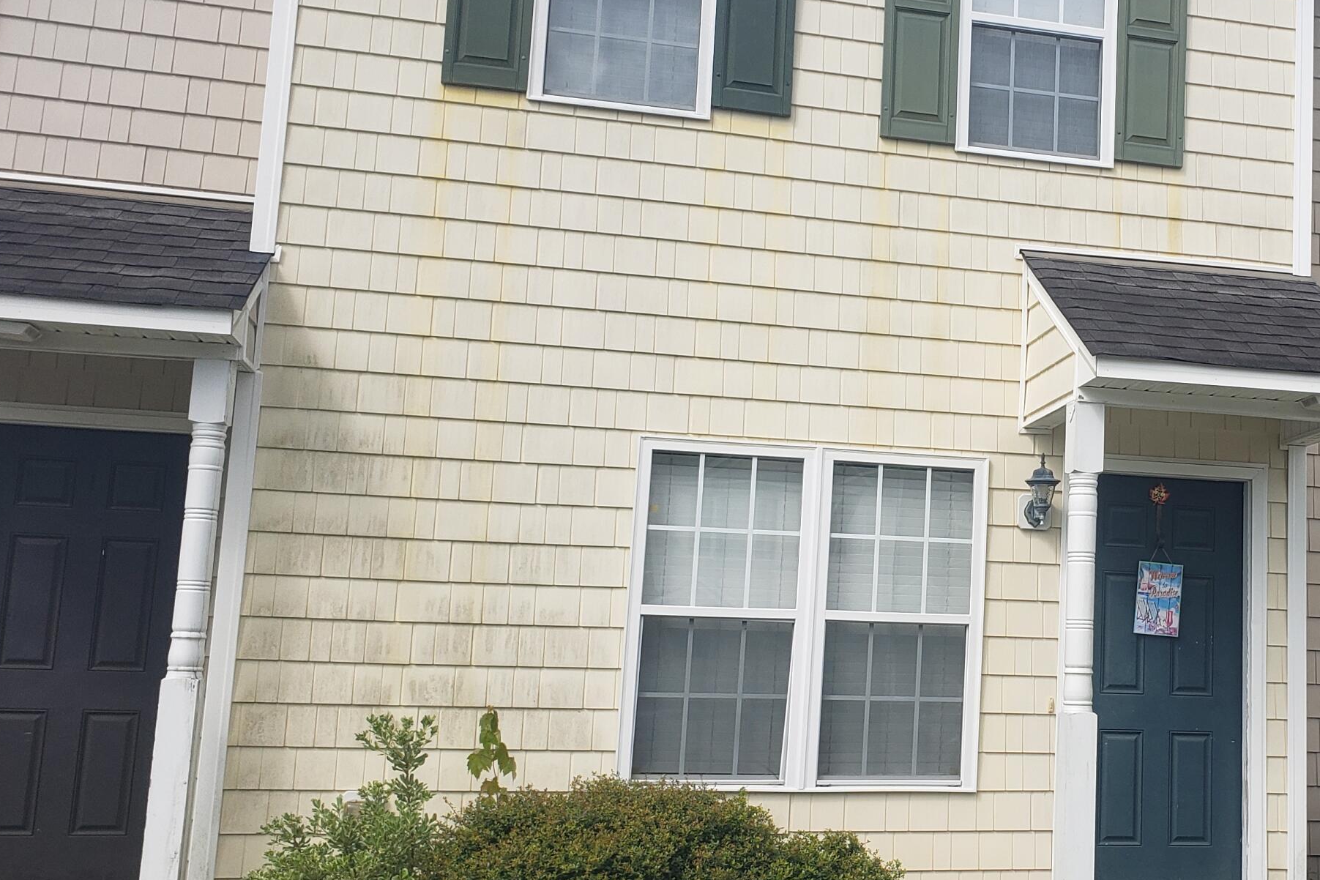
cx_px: 1052
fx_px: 1650
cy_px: 430
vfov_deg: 29.9
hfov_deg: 41.7
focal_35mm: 45
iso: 50
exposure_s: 1/1328
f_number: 2.4
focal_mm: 4.3
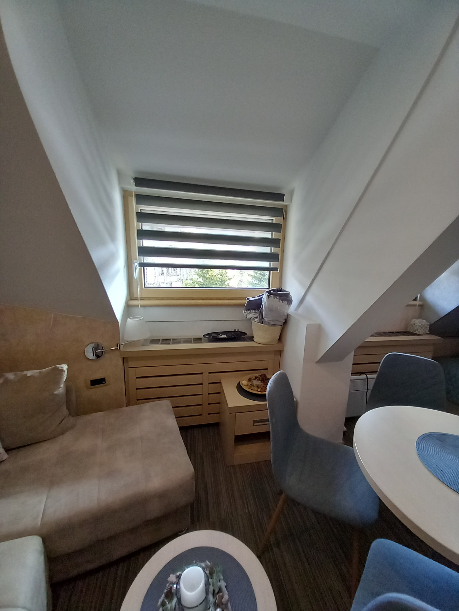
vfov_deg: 106.2
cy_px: 306
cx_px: 230
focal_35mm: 13
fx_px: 230
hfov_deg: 89.9
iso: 160
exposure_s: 1/33
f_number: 2.2
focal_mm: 1.13
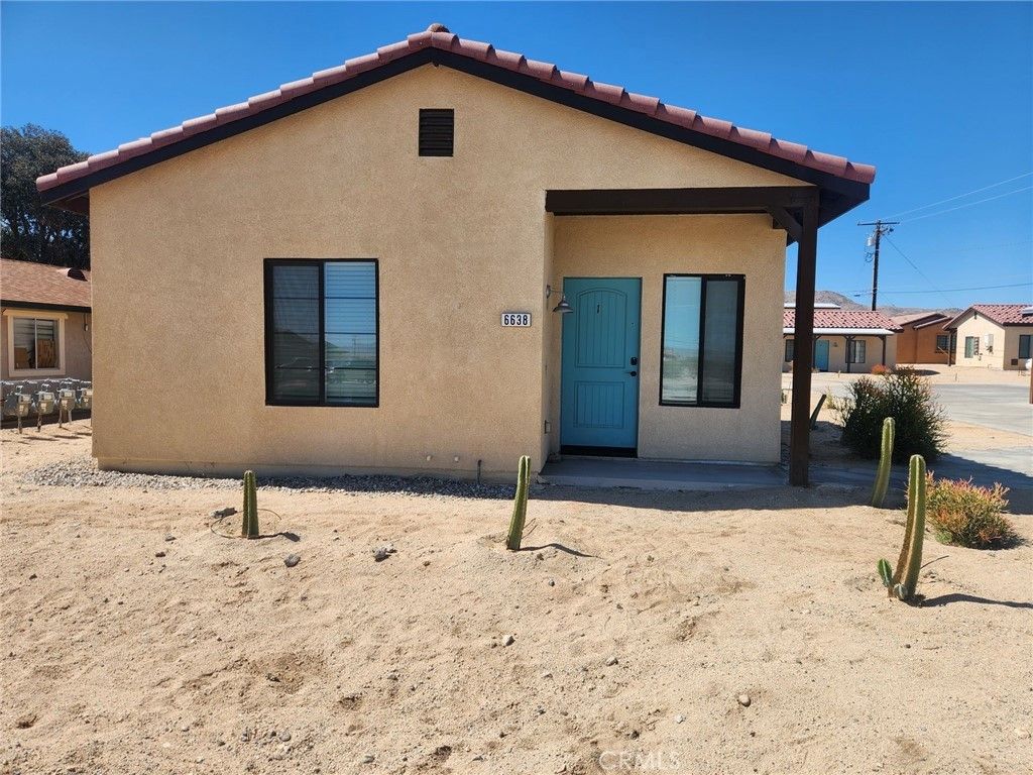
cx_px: 516
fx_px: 686
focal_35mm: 23
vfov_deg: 58.9
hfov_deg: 73.9
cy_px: 388
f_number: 1.8
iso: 20
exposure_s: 1/1789
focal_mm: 5.4
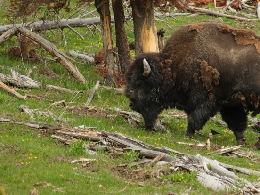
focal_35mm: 470
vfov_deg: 3.2
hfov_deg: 4.2
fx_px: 3530
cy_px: 72
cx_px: 176
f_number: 5.6
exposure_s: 1/110
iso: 160
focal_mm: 200
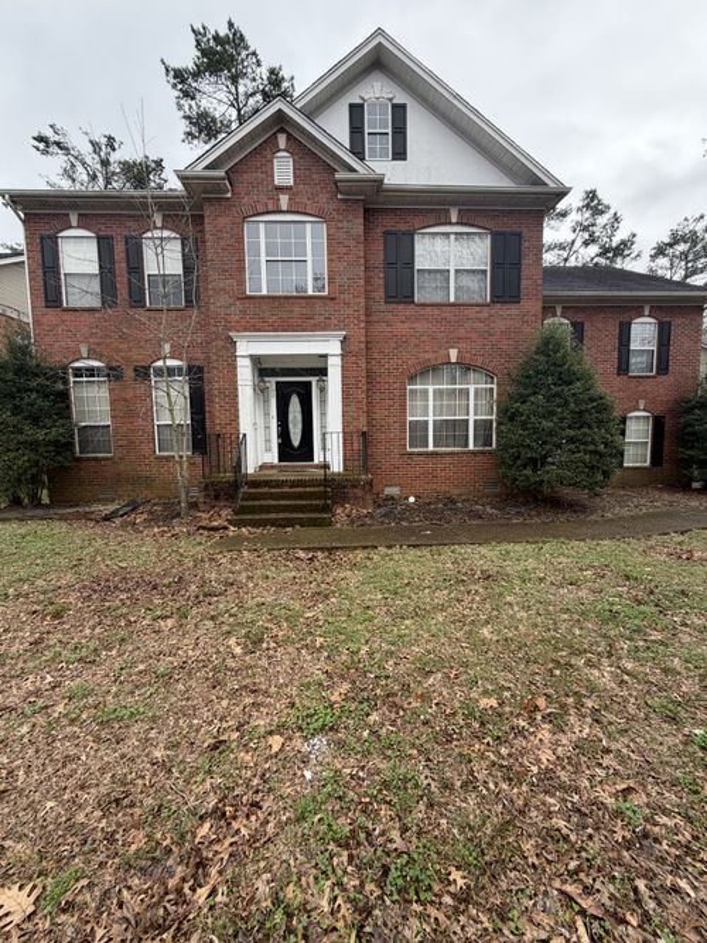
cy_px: 472
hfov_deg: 85.7
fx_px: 381
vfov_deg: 102.1
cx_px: 354
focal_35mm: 14
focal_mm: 2.22
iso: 50
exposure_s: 1/502
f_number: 2.2
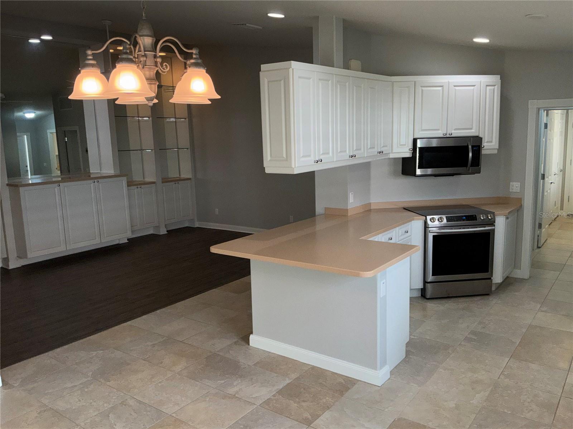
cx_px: 286
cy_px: 214
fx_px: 463
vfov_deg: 49.7
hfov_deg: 63.4
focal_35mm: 28
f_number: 1.8
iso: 20
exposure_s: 1/120
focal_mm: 3
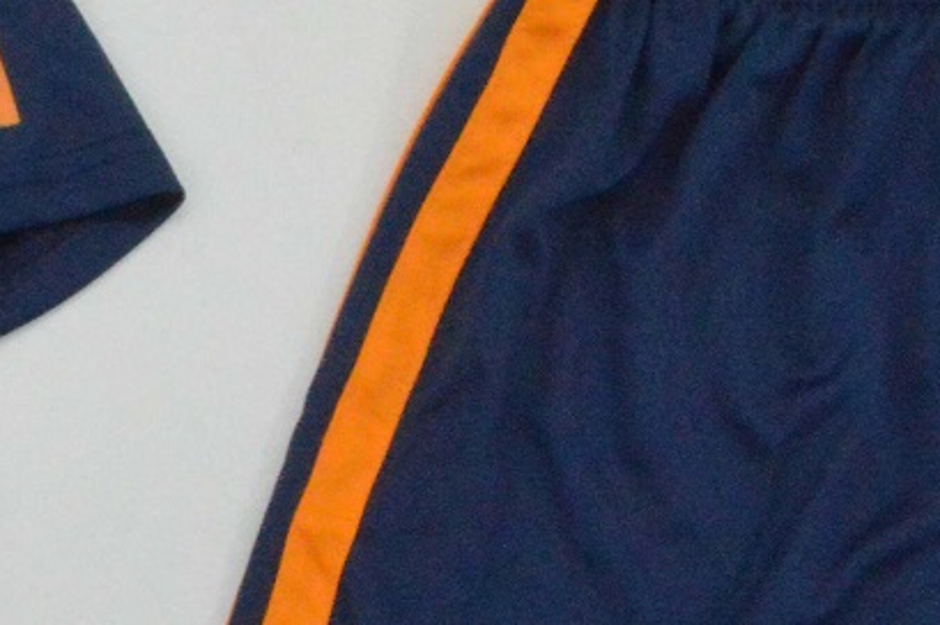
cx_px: -26
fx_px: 4148
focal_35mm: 159
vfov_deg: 8.6
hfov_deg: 12.7
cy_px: 533
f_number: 25
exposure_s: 1/200
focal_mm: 24
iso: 6400
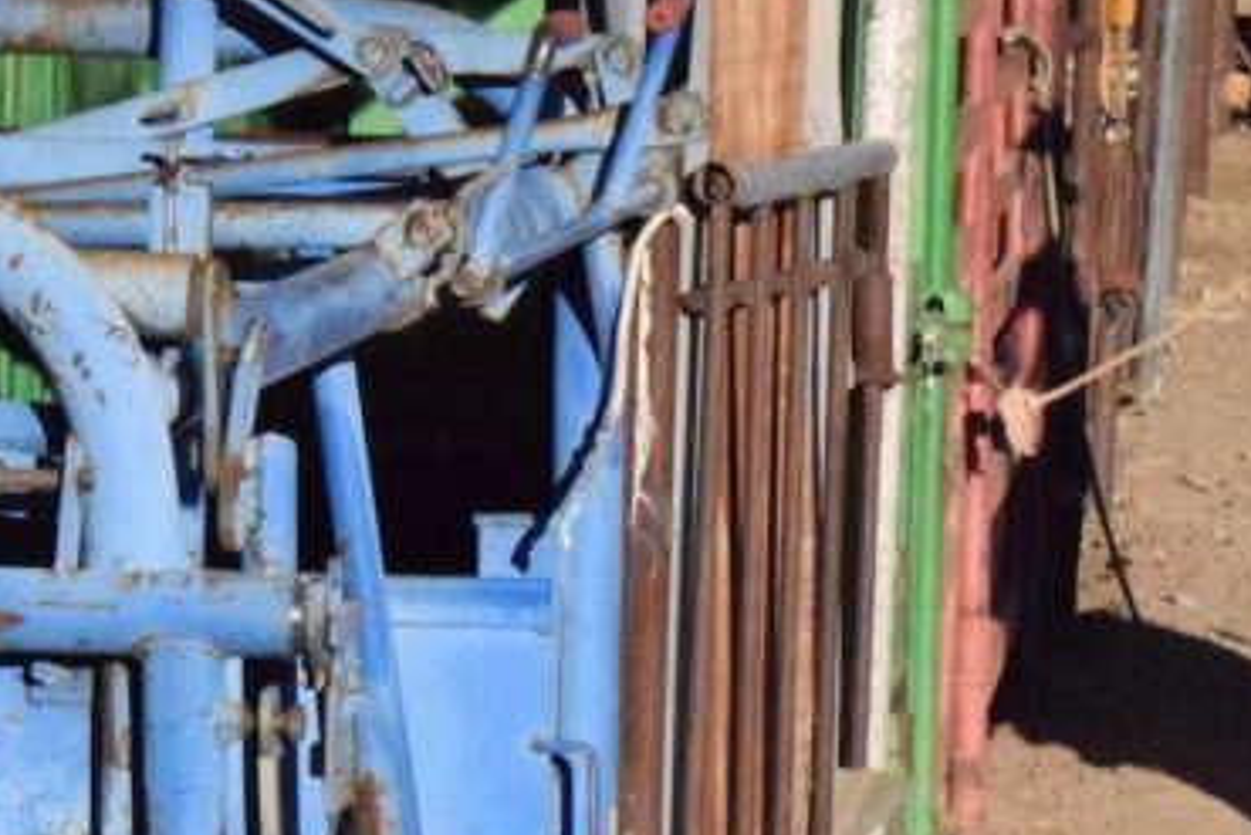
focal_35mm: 225
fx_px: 7834
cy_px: 394
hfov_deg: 9.1
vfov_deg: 6.1
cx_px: 1138
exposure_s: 1/4000
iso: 12800
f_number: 22
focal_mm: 55
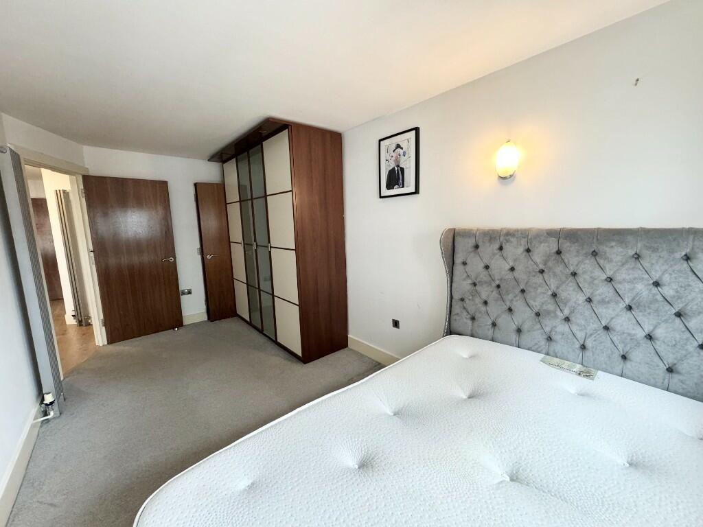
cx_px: 352
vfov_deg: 85.7
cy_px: 264
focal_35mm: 14
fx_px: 284
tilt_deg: -8.4
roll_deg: +1.1
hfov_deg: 102.1
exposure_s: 1/50
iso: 320
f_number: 2.2
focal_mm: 2.22
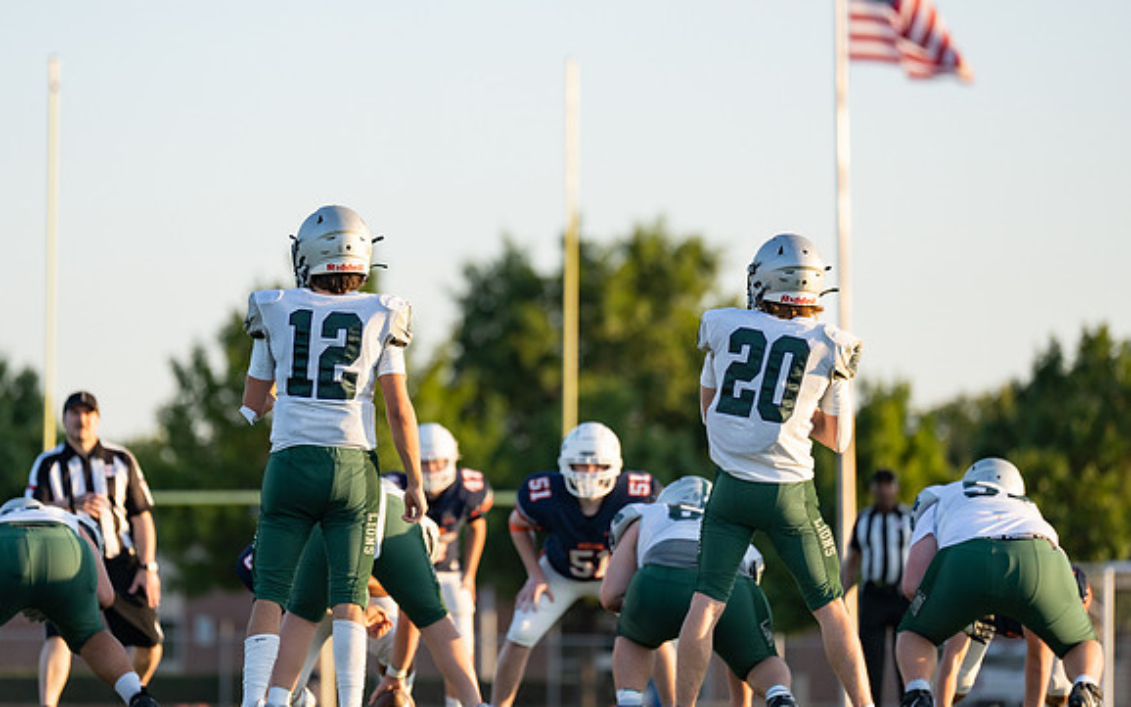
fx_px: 8013
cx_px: 432
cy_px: 317
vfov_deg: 5.0
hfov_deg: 8.1
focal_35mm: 260
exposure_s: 1/1600
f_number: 2.8
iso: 250
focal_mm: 200
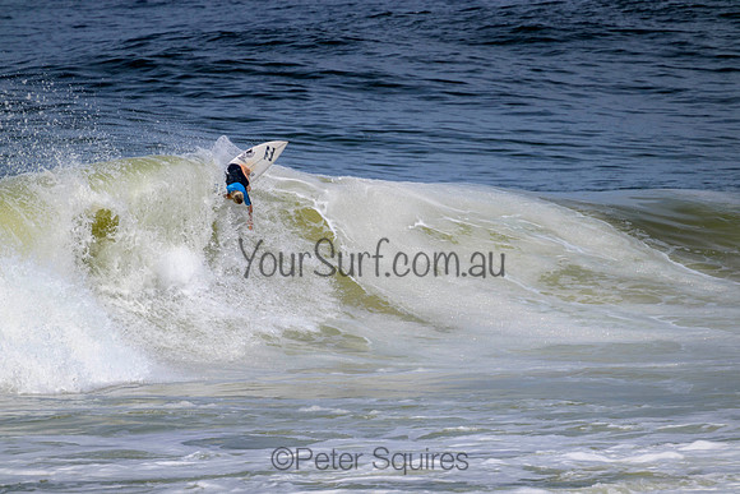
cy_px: 247
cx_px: 370
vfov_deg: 1.7
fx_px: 16448
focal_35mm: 800
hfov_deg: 2.6
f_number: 11
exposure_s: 1/2000
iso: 400
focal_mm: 800
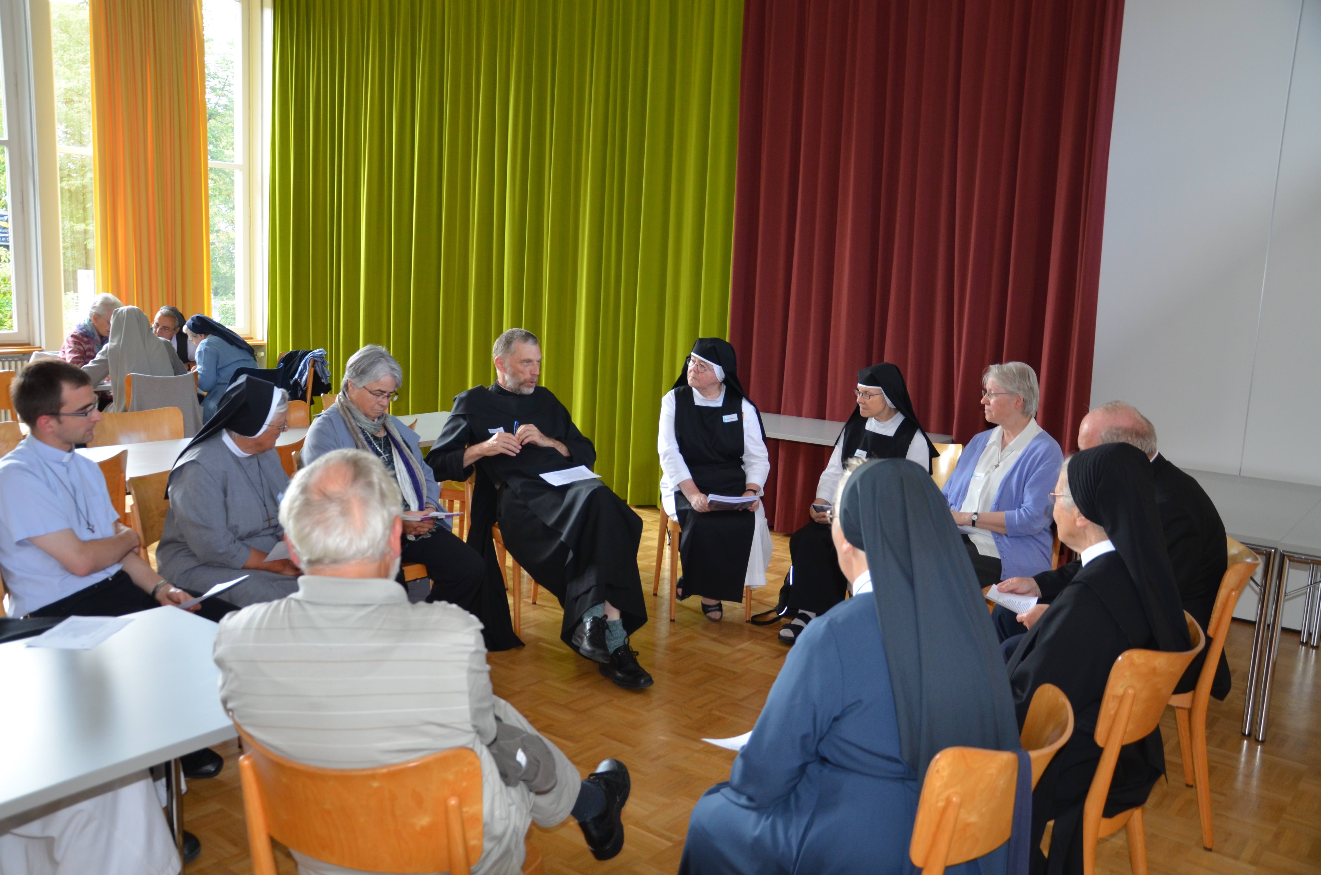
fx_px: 1153
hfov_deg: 59.6
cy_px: 438
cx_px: 660
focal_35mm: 32
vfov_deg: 41.5
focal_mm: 21
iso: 450
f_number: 3.8
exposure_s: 1/60
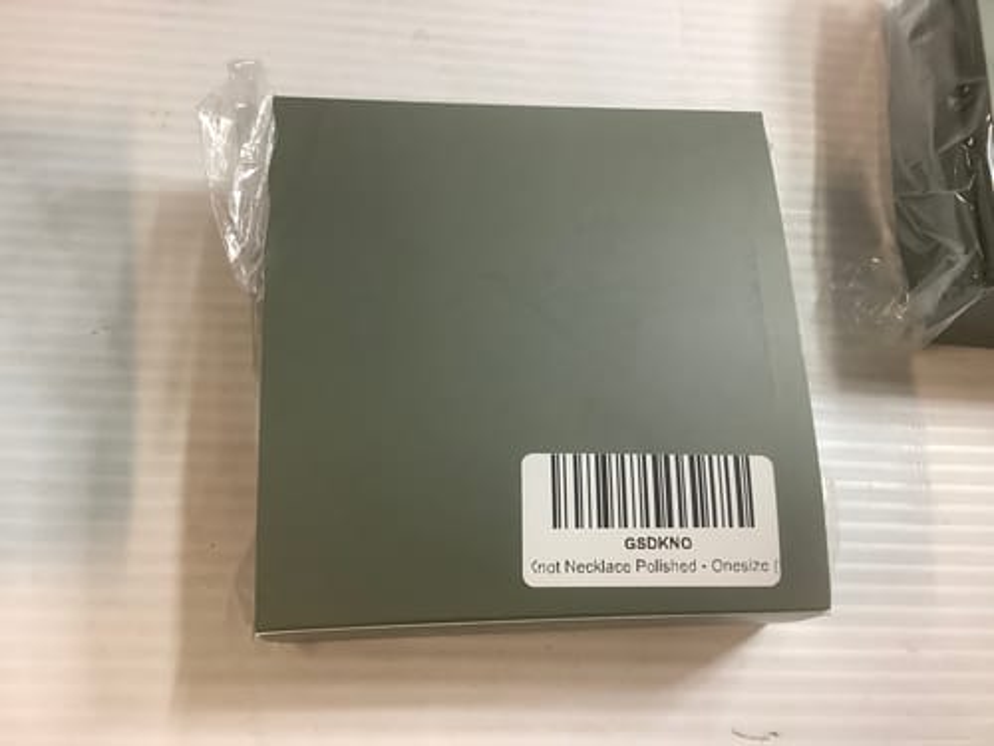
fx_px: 890
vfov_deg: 45.4
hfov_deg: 58.4
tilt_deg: -72.0
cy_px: 373
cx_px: 497
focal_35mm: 31
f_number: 2.4
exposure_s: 1/50
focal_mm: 3.3
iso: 125
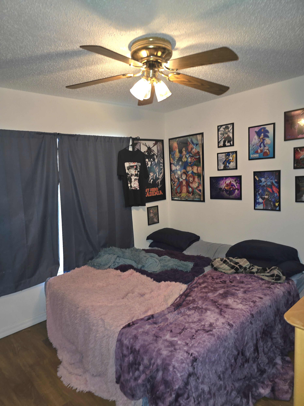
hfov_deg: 58.9
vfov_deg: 73.9
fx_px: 269
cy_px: 203
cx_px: 152
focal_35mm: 23
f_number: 1.7
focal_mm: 6.3
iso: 125
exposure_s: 1/13.4
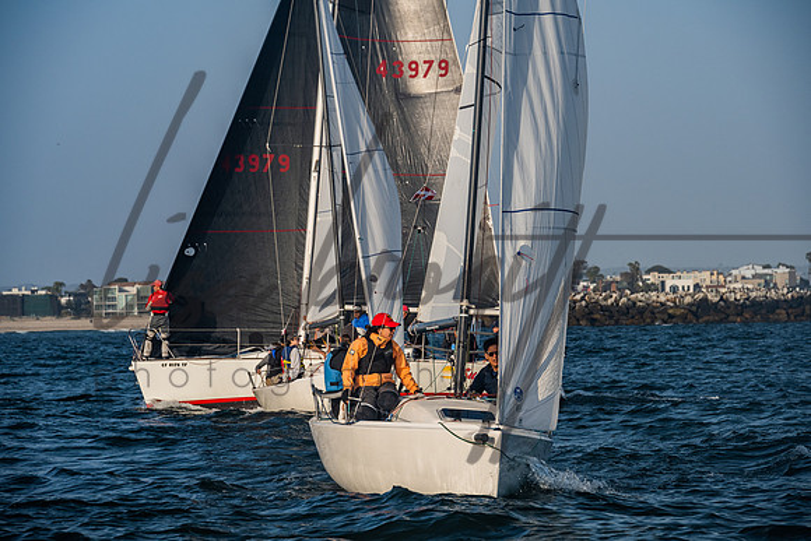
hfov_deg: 14.2
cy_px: 270
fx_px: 3267
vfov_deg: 9.5
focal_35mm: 145
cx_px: 406
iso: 400
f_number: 8
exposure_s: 1/1000
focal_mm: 145
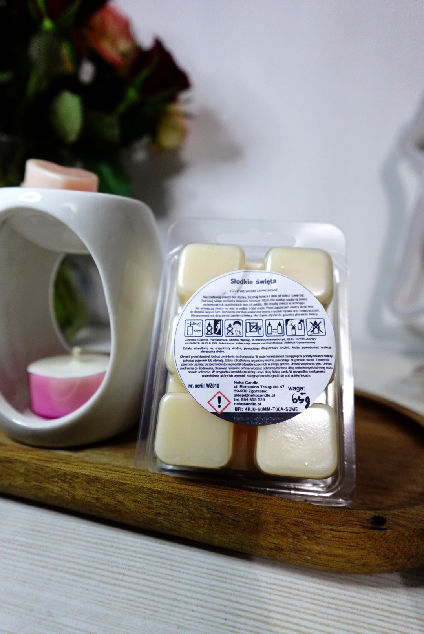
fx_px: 353
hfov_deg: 62.0
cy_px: 317
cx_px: 212
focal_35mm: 20
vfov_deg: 83.9
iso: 800
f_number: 2
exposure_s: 1/80
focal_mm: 7.6
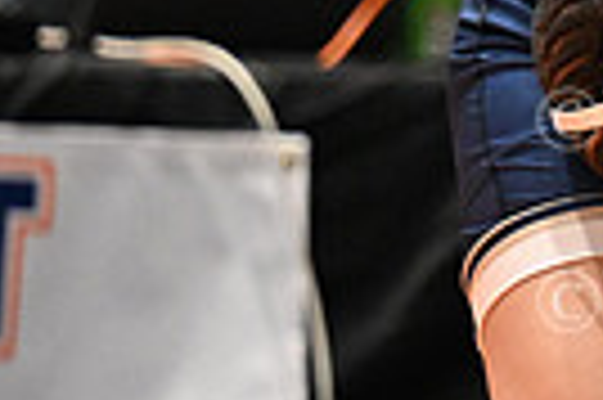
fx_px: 17382
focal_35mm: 1039
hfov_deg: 2.0
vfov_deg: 1.3
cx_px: 1188
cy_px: 29
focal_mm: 160
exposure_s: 1/767
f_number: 2.8
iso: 4000
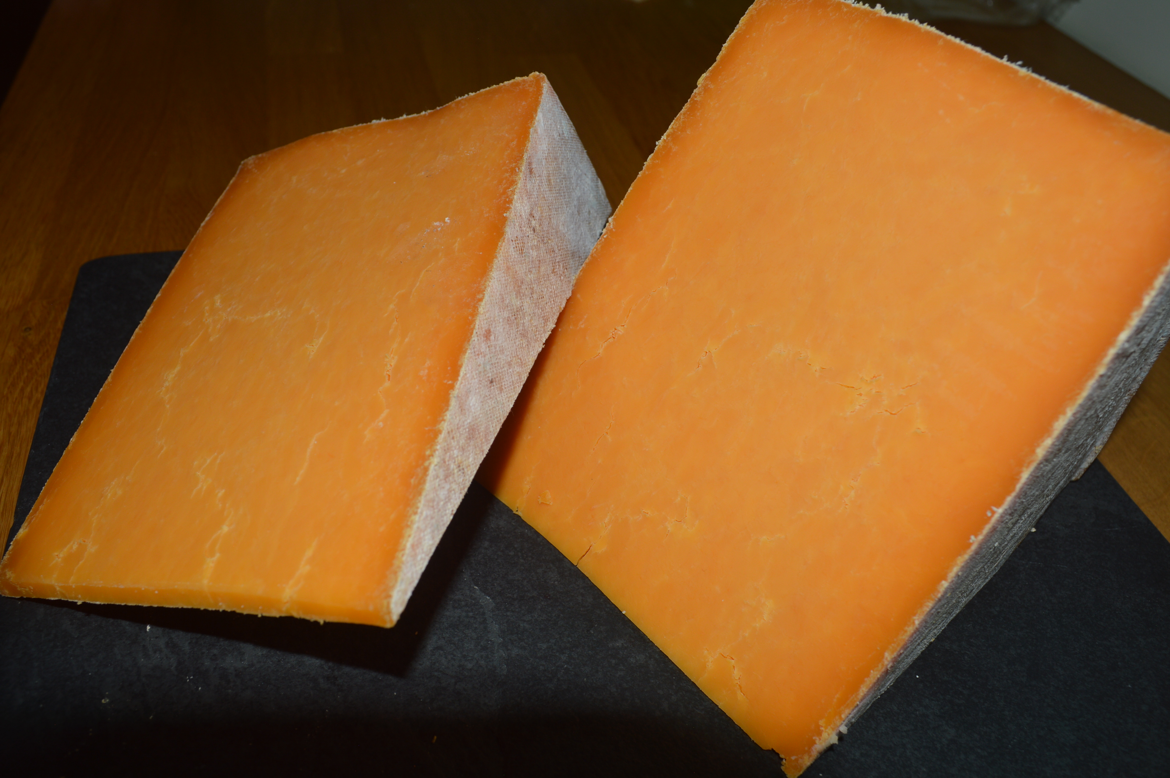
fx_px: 974
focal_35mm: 30
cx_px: 585
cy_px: 389
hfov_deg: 62.0
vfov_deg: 43.5
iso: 100
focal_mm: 20
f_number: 8
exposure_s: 1/60
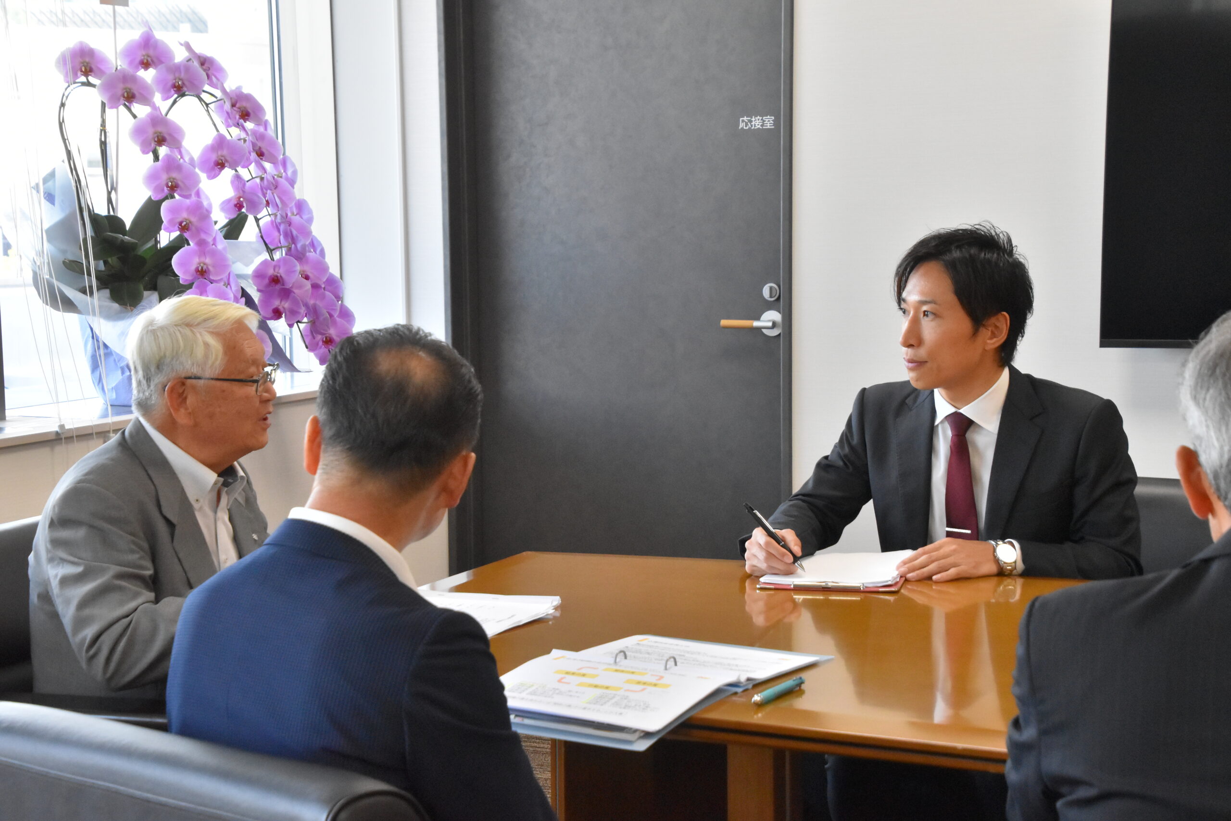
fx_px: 2257
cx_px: 616
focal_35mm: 66
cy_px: 410
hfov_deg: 30.5
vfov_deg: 20.6
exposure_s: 1/250
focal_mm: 44
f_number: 6.3
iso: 2500
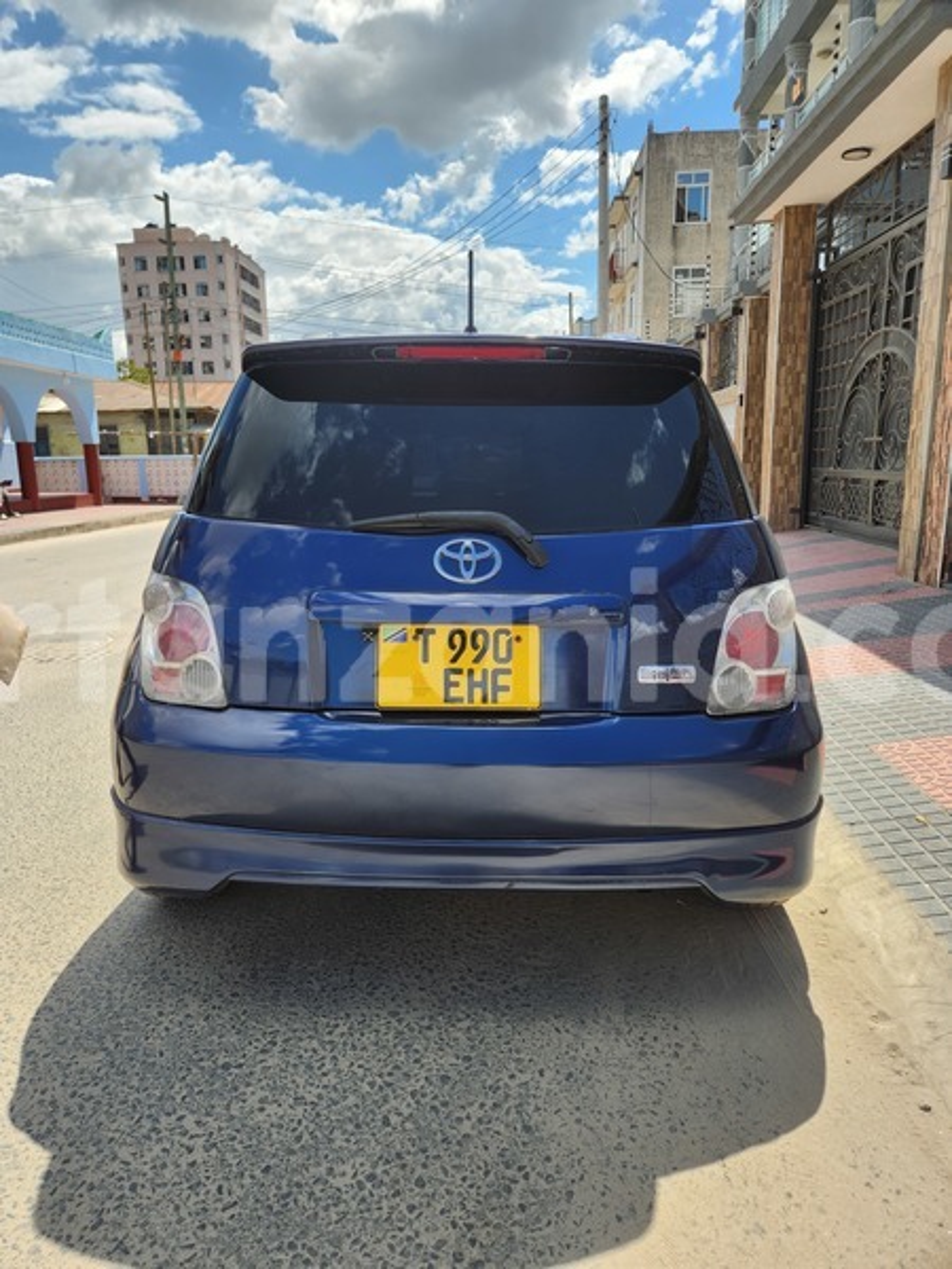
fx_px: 843
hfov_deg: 58.9
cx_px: 476
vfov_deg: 73.9
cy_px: 634
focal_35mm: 23
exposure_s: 1/1117
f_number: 1.8
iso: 20
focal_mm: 5.4
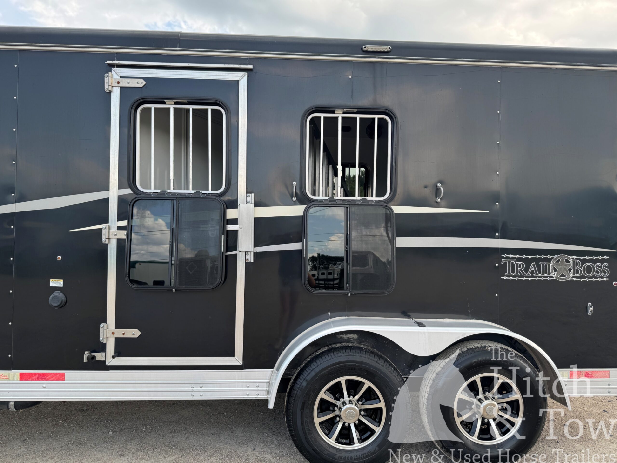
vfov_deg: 56.8
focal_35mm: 24
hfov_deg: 71.6
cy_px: 232
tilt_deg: +0.1
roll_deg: +0.8
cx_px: 308
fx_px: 428
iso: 80
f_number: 1.78
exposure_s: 1/488
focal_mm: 6.76
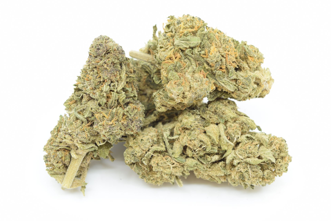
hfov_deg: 24.6
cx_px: 166
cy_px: 110
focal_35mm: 82
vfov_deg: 16.6
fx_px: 758
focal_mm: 55
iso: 100
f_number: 11
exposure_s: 1/5
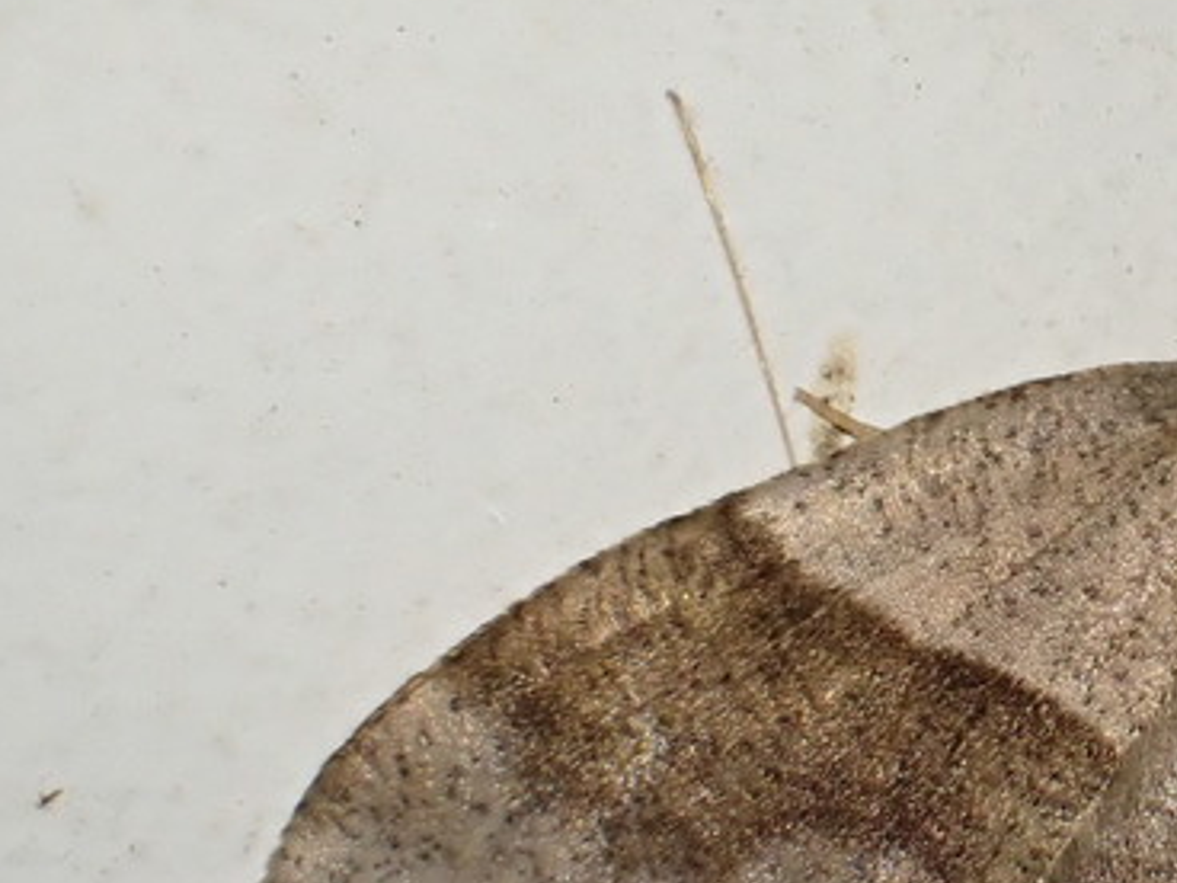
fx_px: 3944
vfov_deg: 12.8
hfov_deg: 16.5
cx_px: 1300
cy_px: 512
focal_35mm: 116
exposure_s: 1/200
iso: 500
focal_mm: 9.01
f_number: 4.5
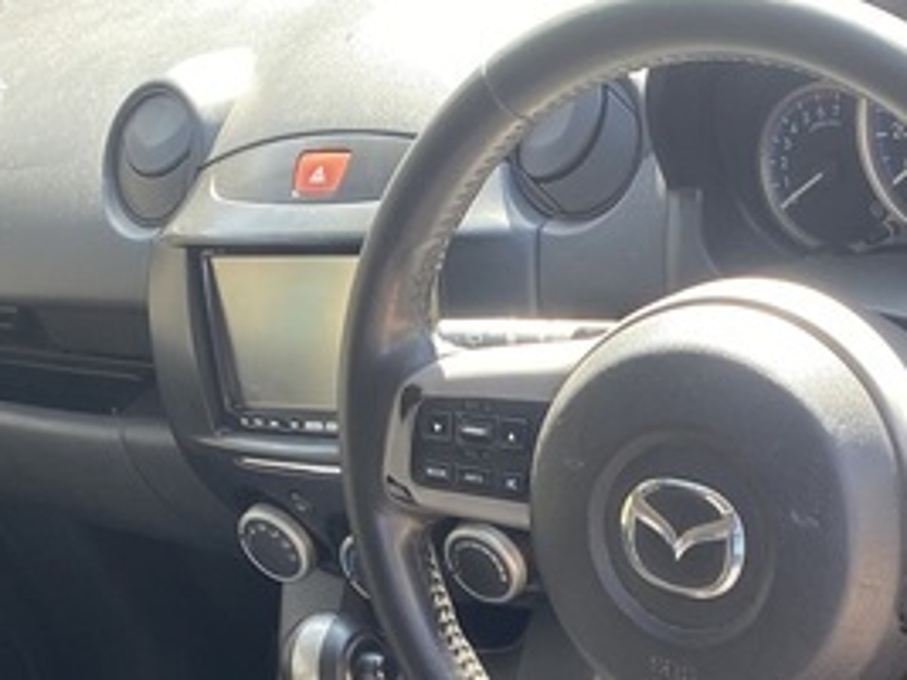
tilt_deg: -41.3
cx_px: 724
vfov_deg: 17.7
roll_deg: +19.7
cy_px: 884
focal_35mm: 78
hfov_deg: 24.6
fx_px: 2043
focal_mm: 4.25
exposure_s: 1/122
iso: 64
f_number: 1.8
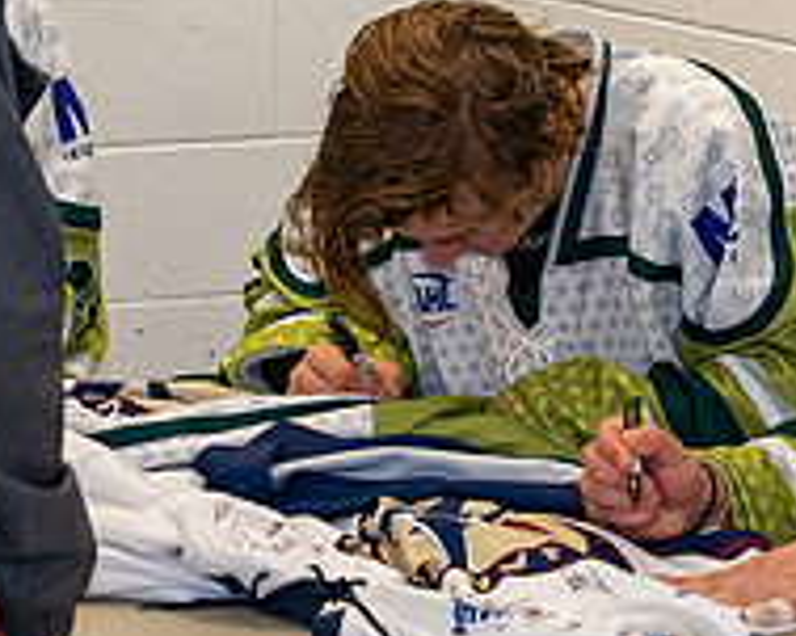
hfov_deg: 10.6
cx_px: 421
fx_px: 4309
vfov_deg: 8.4
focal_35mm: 183
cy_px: 267
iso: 1250
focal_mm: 42
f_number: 3.5
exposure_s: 1/160
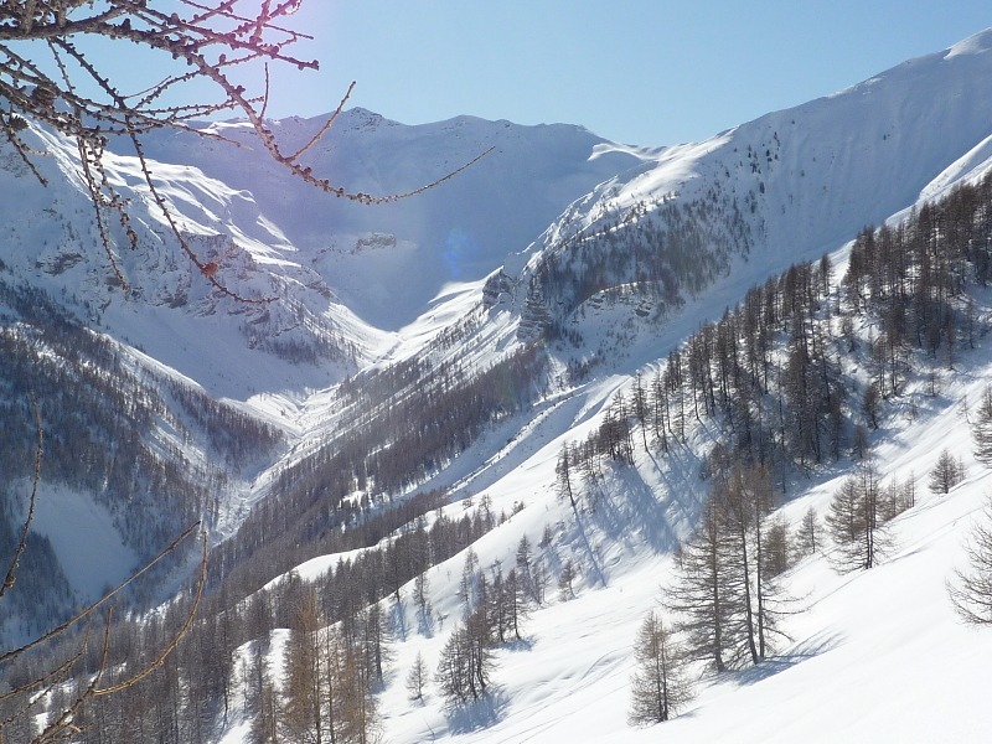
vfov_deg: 32.2
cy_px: 372
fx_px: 1290
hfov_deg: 42.1
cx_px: 496
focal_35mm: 45
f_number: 5.6
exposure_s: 1/800
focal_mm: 4.1
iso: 80
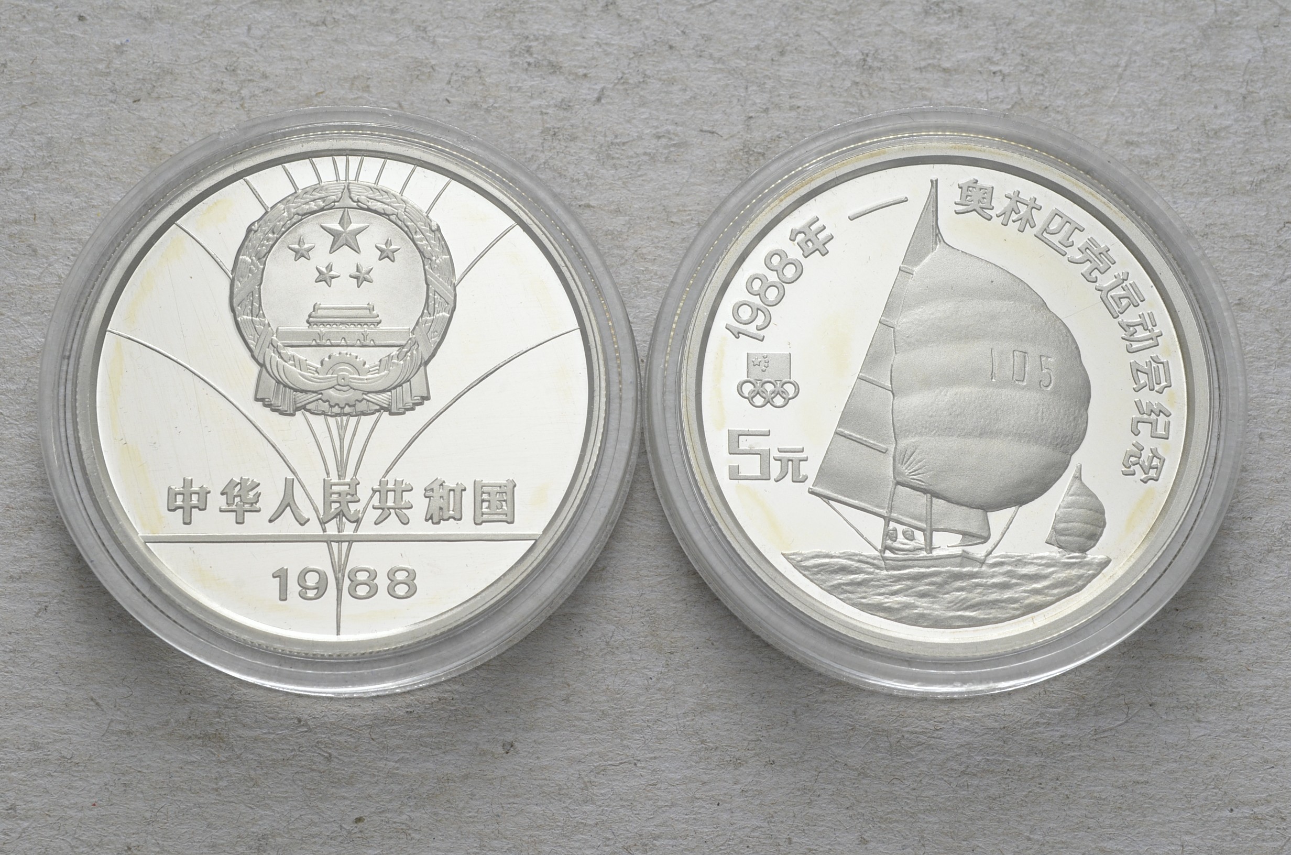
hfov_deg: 28.1
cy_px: 428
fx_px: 2577
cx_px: 646
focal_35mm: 72
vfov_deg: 18.8
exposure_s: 1/250
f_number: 14
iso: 400
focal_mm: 48
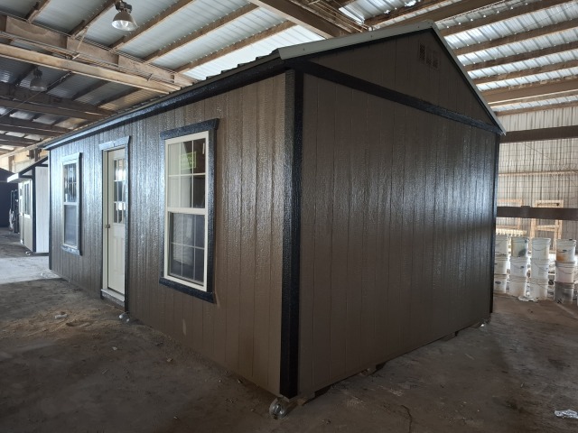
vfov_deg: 58.9
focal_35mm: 23
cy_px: 216
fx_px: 384
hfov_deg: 73.9
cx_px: 289
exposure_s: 1/33
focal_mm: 5.54
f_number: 1.8
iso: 320
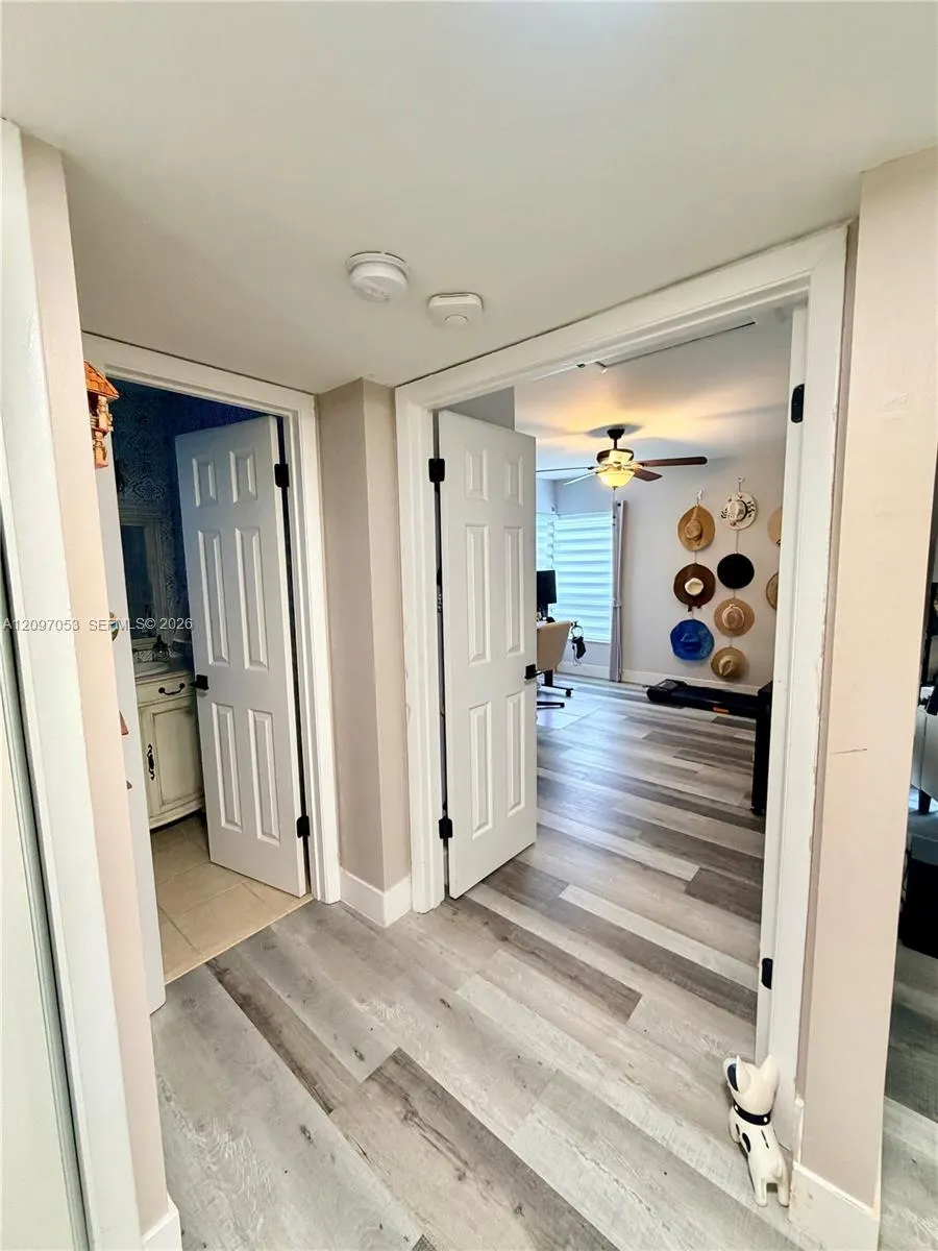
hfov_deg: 85.7
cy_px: 626
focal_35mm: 14
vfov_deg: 102.1
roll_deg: +0.5
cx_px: 469
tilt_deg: -6.1
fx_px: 506
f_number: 2.2
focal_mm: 2.22
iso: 250
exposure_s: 1/60
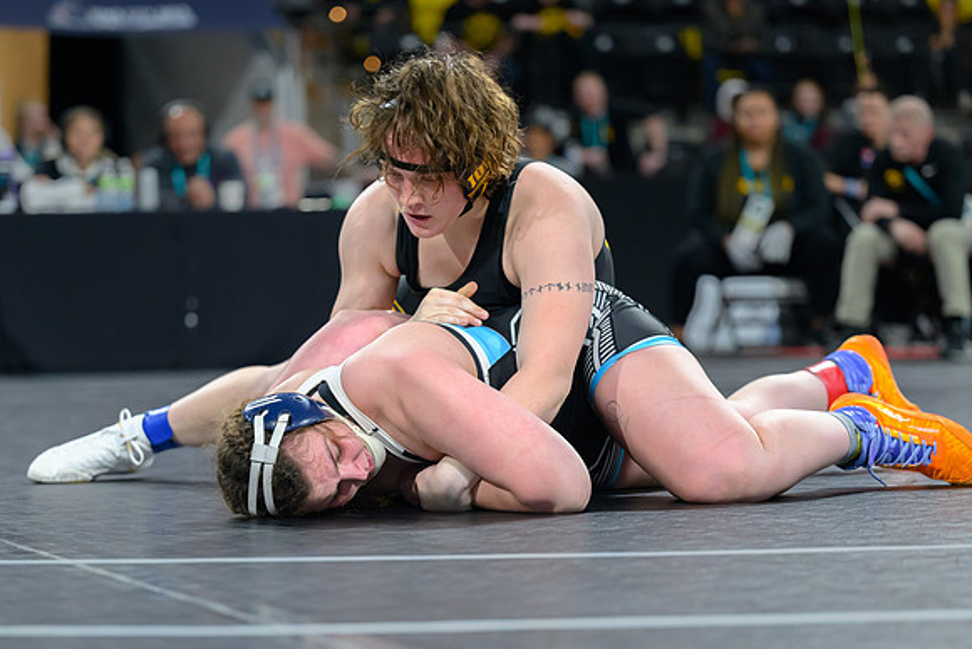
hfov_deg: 16.5
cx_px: 416
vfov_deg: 11.1
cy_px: 418
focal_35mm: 124
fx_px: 3343
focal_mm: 96
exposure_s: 1/800
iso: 3600
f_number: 2.8
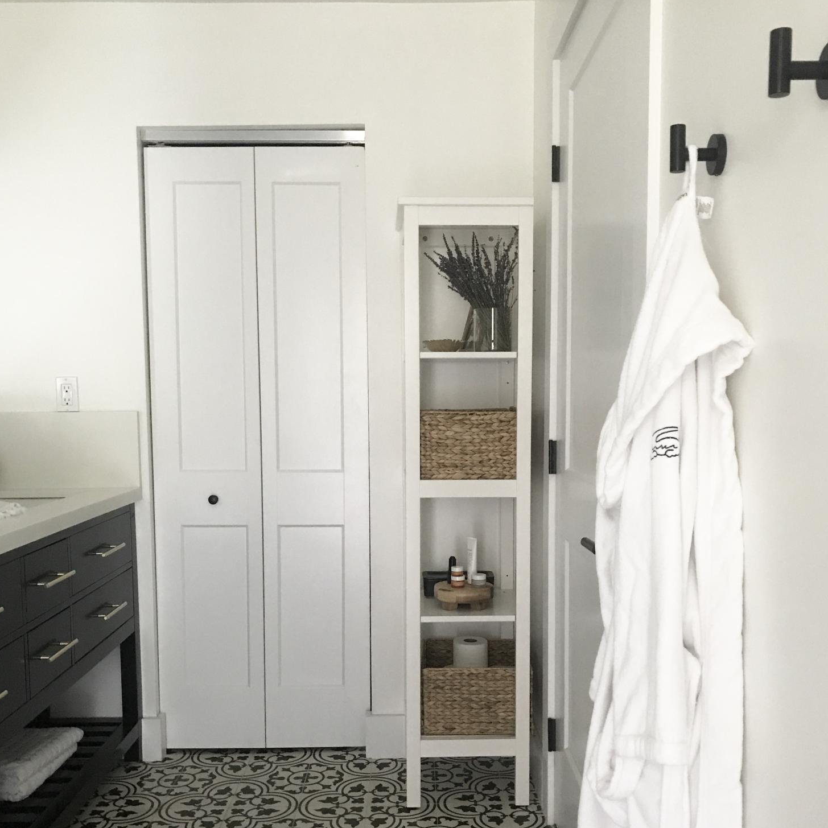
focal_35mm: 34
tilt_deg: -5.2
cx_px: 421
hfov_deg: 48.4
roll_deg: +1.4
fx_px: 920
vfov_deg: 48.2
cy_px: 491
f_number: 1.8
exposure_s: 1/15
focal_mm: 3.99
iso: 100
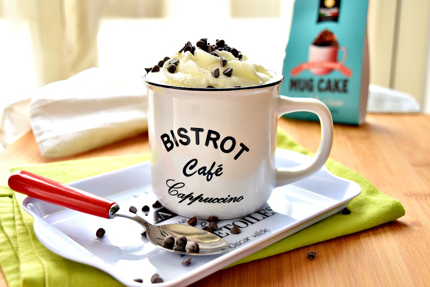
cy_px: 144
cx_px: 215
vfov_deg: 29.0
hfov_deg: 42.3
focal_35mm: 46
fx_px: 555
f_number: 4.5
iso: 640
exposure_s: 1/250
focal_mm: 31
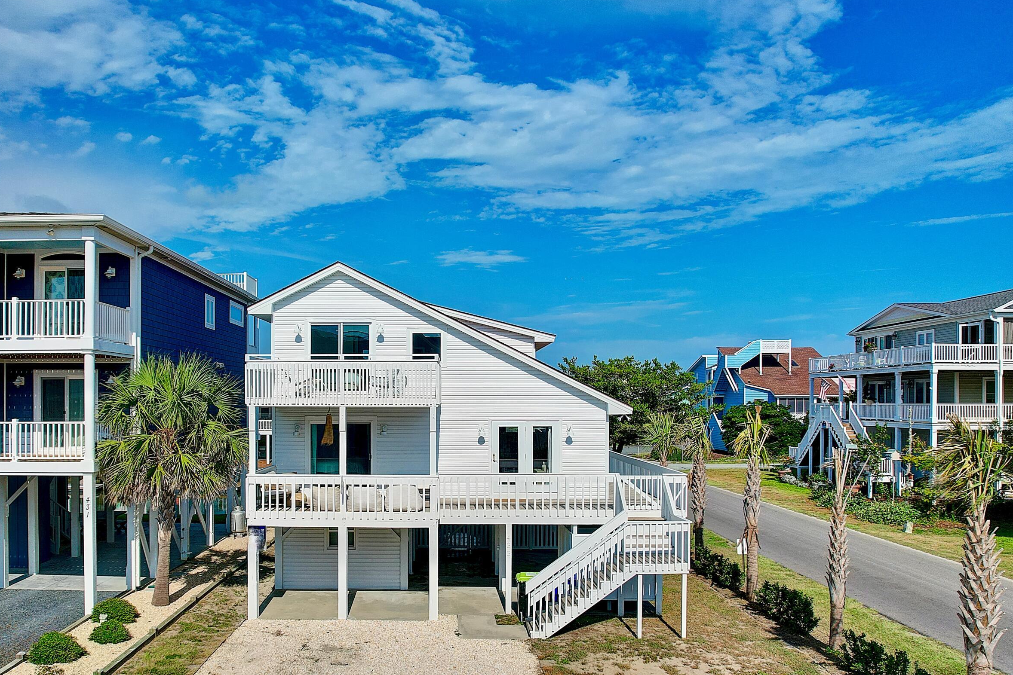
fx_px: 788
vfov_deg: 46.1
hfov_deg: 65.0
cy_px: 410
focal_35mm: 28
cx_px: 419
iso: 150
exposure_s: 1/1500
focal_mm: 8.4
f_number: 2.8
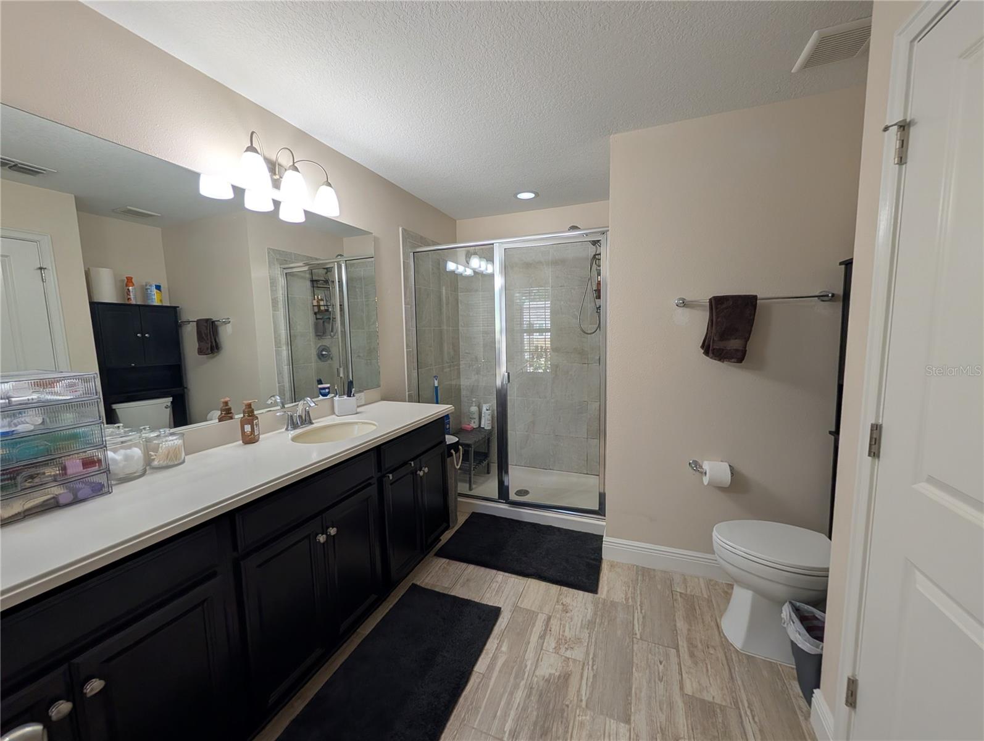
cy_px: 370
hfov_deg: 110.5
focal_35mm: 12
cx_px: 492
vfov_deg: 94.6
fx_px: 342
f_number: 1.7
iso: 53
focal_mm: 2.02
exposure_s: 1/120
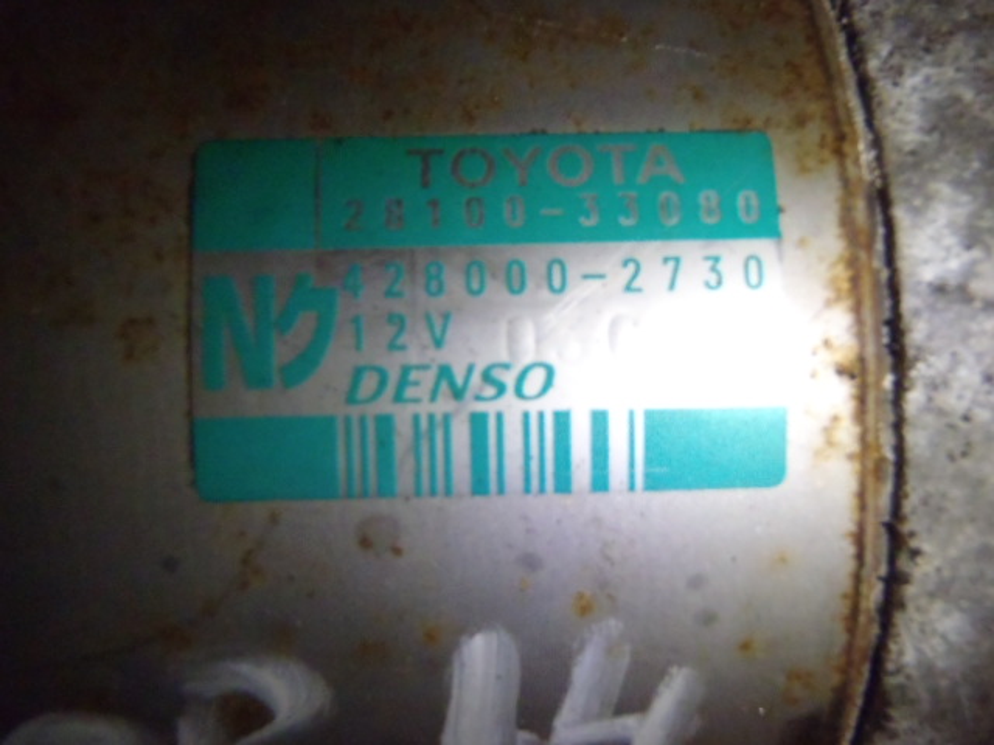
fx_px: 1062
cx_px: 497
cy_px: 372
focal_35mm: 37
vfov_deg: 38.7
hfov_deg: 50.1
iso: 800
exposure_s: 1/100
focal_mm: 6.64
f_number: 4.7
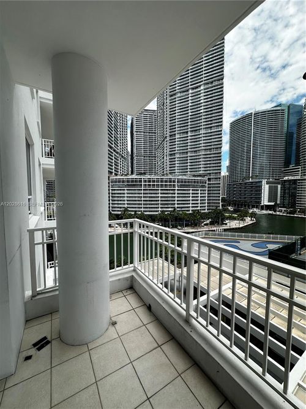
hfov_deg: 85.7
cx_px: 153
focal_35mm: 14
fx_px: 165
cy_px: 204
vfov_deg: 102.1
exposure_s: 1/1473
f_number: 2.2
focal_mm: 2.22
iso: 40
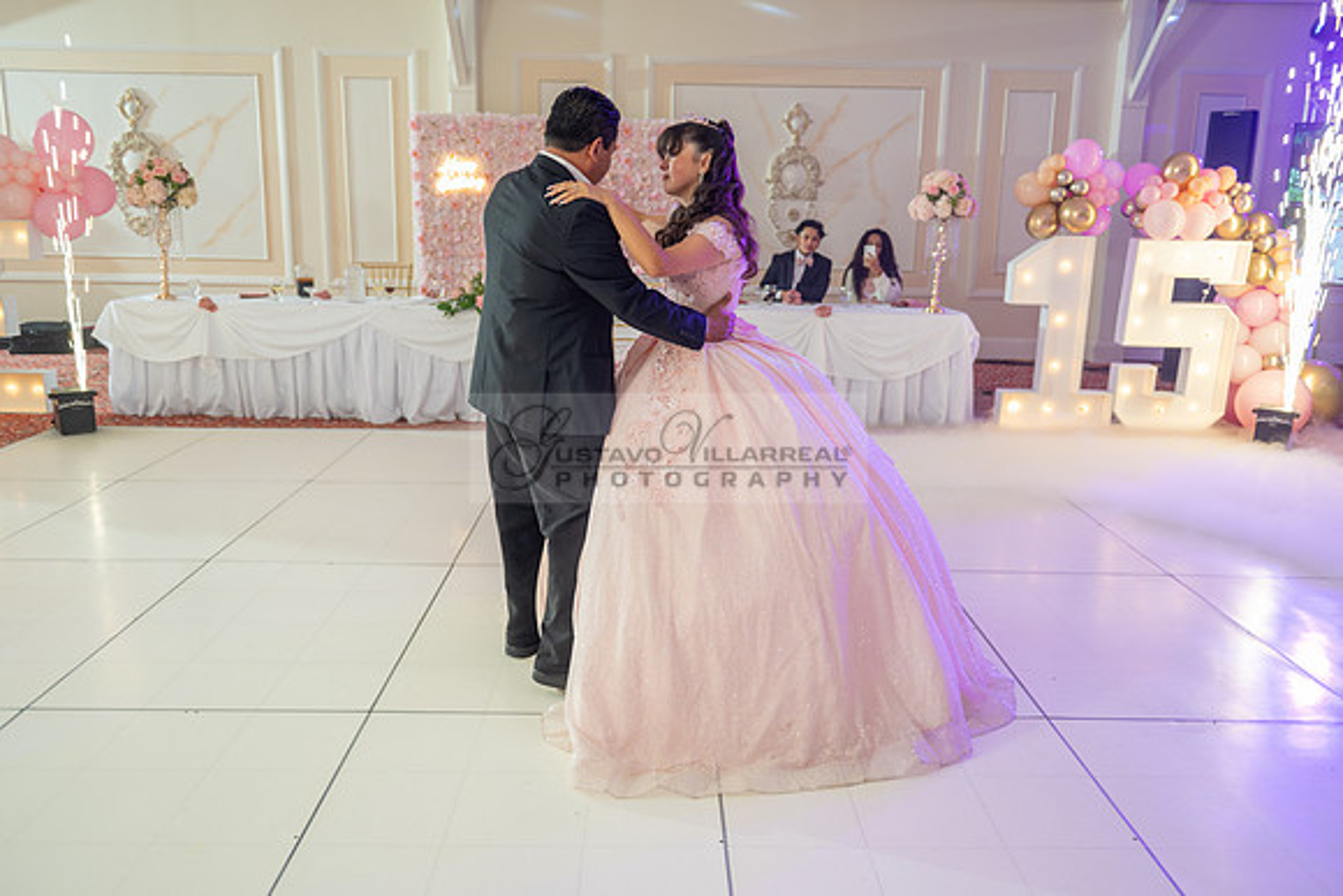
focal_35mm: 29
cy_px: 448
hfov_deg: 63.6
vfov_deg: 45.0
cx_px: 672
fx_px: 1082
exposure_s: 1/100
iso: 400
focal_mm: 29
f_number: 2.8
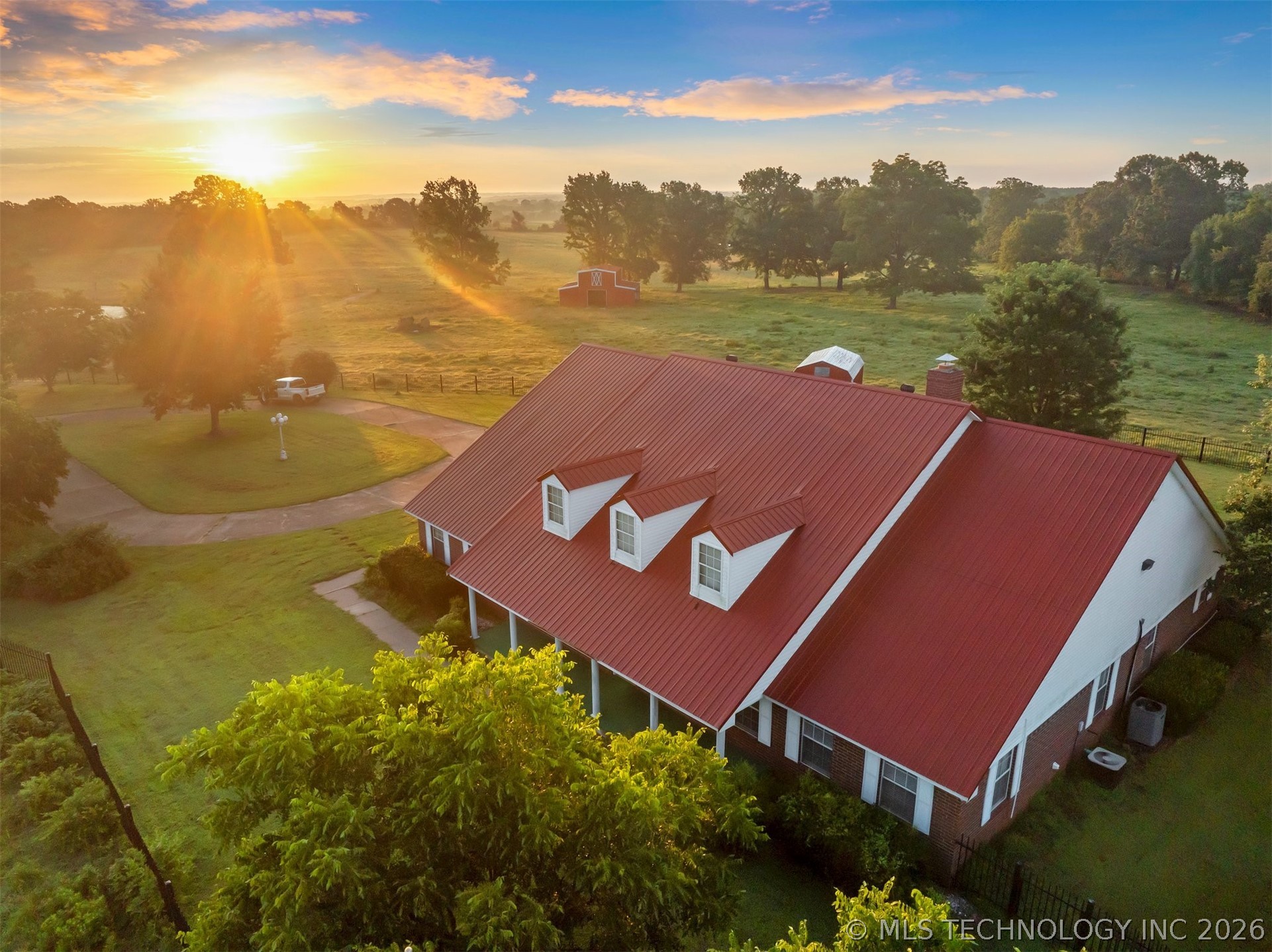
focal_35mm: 24
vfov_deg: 56.7
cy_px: 476
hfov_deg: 71.6
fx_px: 881
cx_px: 636
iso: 200
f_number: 9
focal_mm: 12.29
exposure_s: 1/160
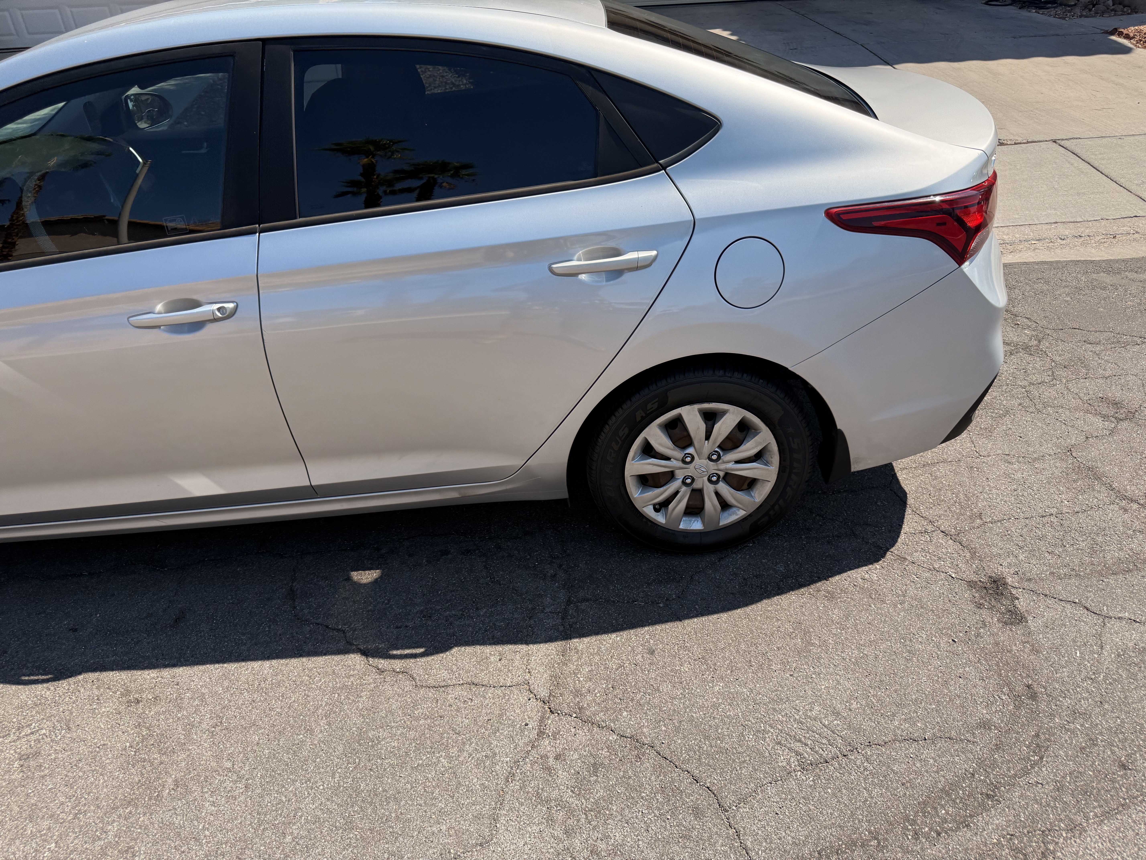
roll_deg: +2.8
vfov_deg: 56.8
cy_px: 430
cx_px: 573
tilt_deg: -29.6
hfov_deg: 71.6
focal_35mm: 24
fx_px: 795
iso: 100
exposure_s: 1/3584
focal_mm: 6.76
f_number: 1.78
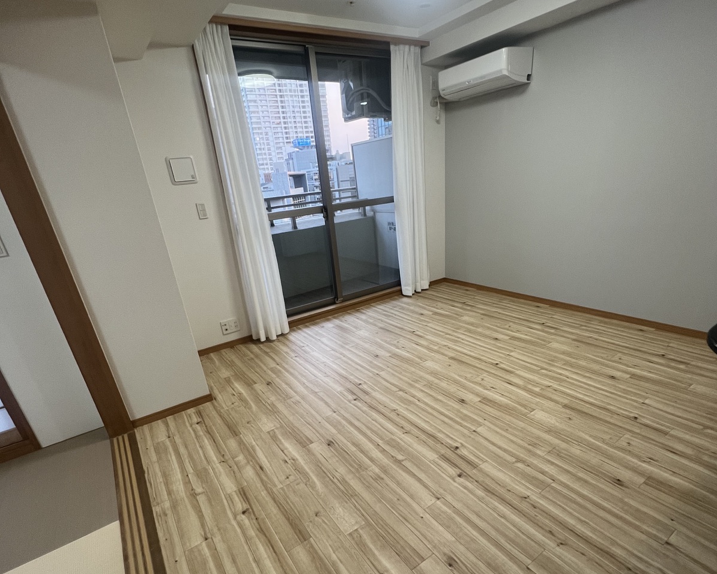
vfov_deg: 76.1
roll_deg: +6.0
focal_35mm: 17
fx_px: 361
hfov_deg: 89.6
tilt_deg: -22.8
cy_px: 346
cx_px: 360
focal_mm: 1.57
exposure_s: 1/120
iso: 200
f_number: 1.8
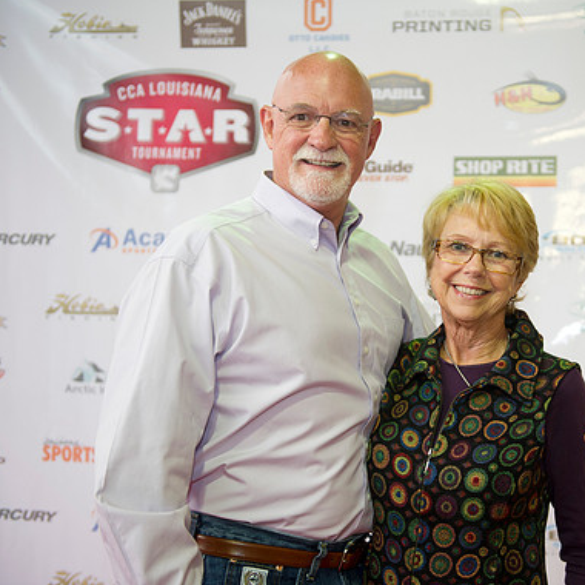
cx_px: 420
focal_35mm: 57
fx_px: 1090
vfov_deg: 30.0
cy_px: 291
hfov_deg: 29.7
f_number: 2.8
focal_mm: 44
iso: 1000
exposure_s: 1/80
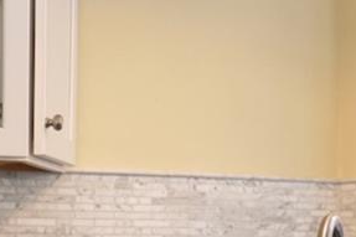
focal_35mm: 118
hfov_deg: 15.7
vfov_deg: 11.5
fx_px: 1162
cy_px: 249
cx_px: -212
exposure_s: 1/160
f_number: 11
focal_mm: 11
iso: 640
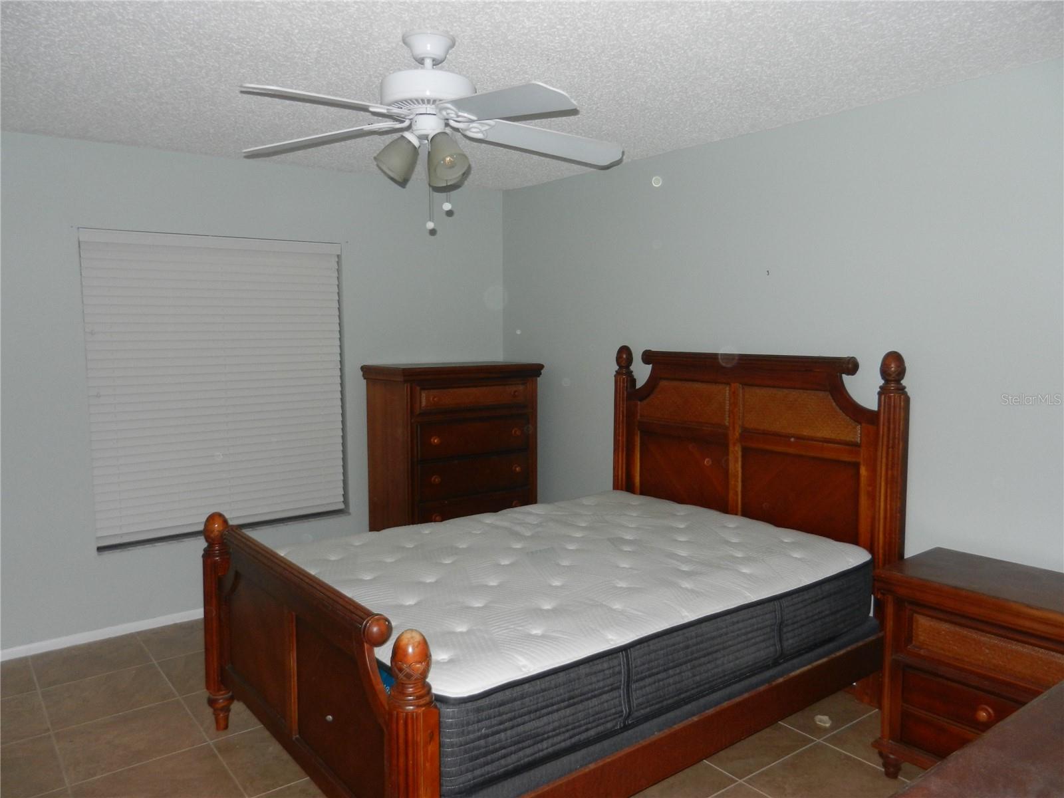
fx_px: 768
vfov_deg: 54.9
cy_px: 399
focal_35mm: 25
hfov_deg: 69.4
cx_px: 532
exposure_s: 1/30
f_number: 3.5
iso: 250
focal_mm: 4.5
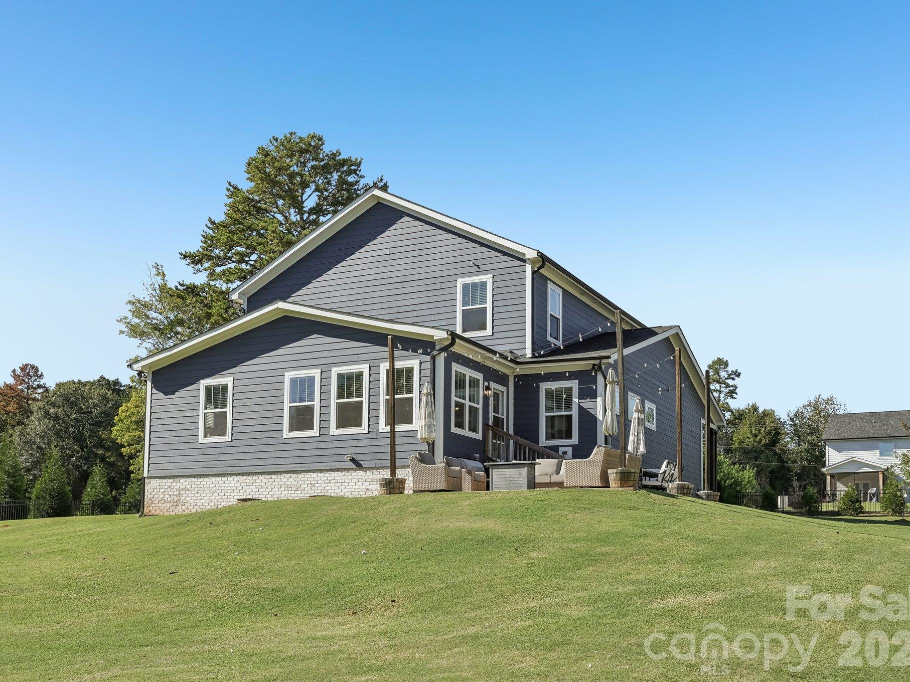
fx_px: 999
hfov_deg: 49.0
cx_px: 432
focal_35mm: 38
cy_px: 342
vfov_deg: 37.7
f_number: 8
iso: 100
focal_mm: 35
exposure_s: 1/160
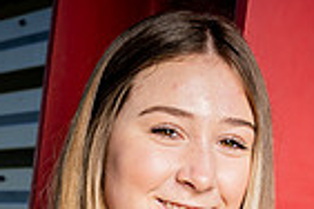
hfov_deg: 10.4
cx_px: 125
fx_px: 1727
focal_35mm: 198
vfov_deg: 6.6
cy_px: 480
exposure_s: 1/250
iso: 125
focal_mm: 62
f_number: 10
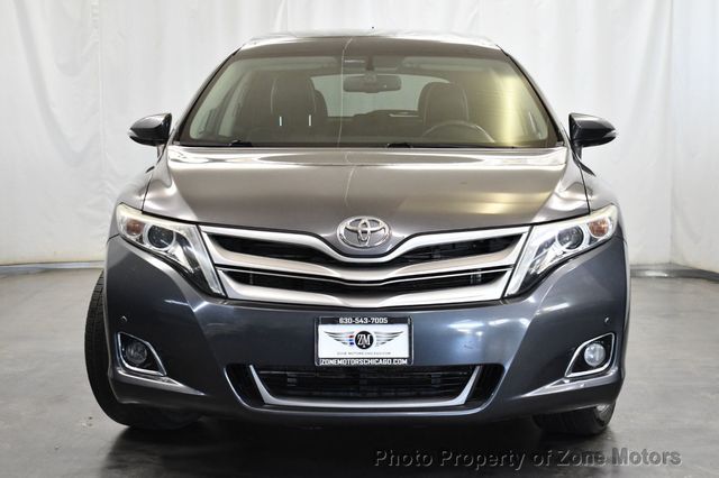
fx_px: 1258
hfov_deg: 31.9
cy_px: 239
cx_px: 360
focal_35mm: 63
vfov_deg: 21.5
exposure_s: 1/125
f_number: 5
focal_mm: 42
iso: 2000
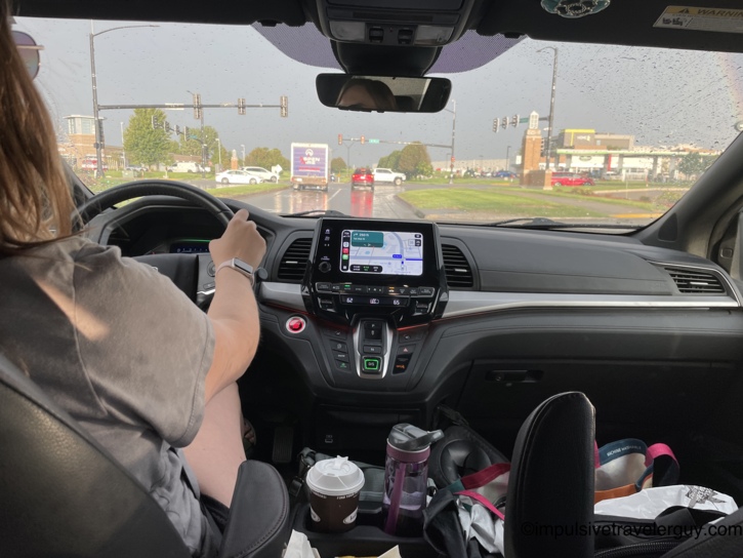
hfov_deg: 67.3
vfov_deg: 53.1
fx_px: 558
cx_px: 372
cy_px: 279
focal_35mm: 26
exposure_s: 1/123
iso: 32
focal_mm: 4.2
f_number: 1.6
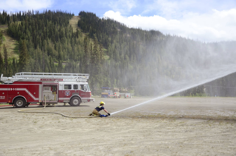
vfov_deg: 35.3
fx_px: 245
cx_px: 118
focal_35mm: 38
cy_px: 78
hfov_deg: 51.4
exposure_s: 1/1250
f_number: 5.6
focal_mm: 25
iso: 250
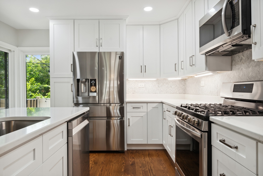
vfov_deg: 59.5
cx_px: 132
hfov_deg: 81.2
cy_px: 88
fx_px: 153
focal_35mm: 21
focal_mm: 14
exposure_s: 1/80
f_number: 10
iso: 200
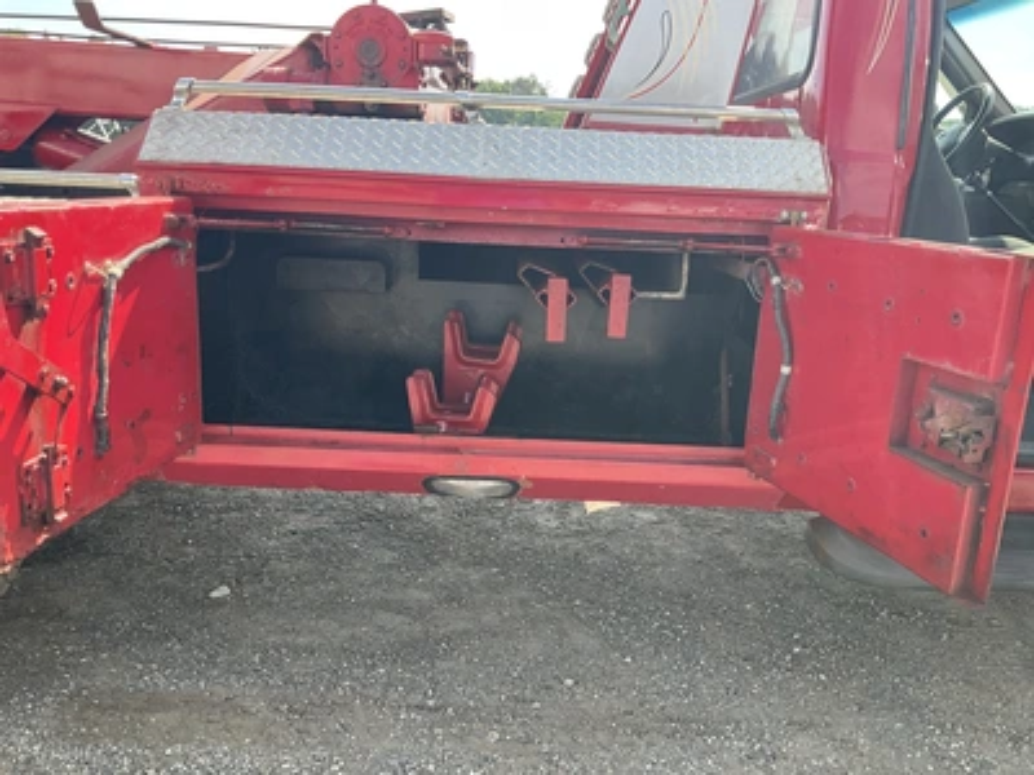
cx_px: 517
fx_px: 866
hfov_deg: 61.7
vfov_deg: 48.2
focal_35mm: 29
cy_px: 388
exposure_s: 1/249
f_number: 1.8
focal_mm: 3
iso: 25
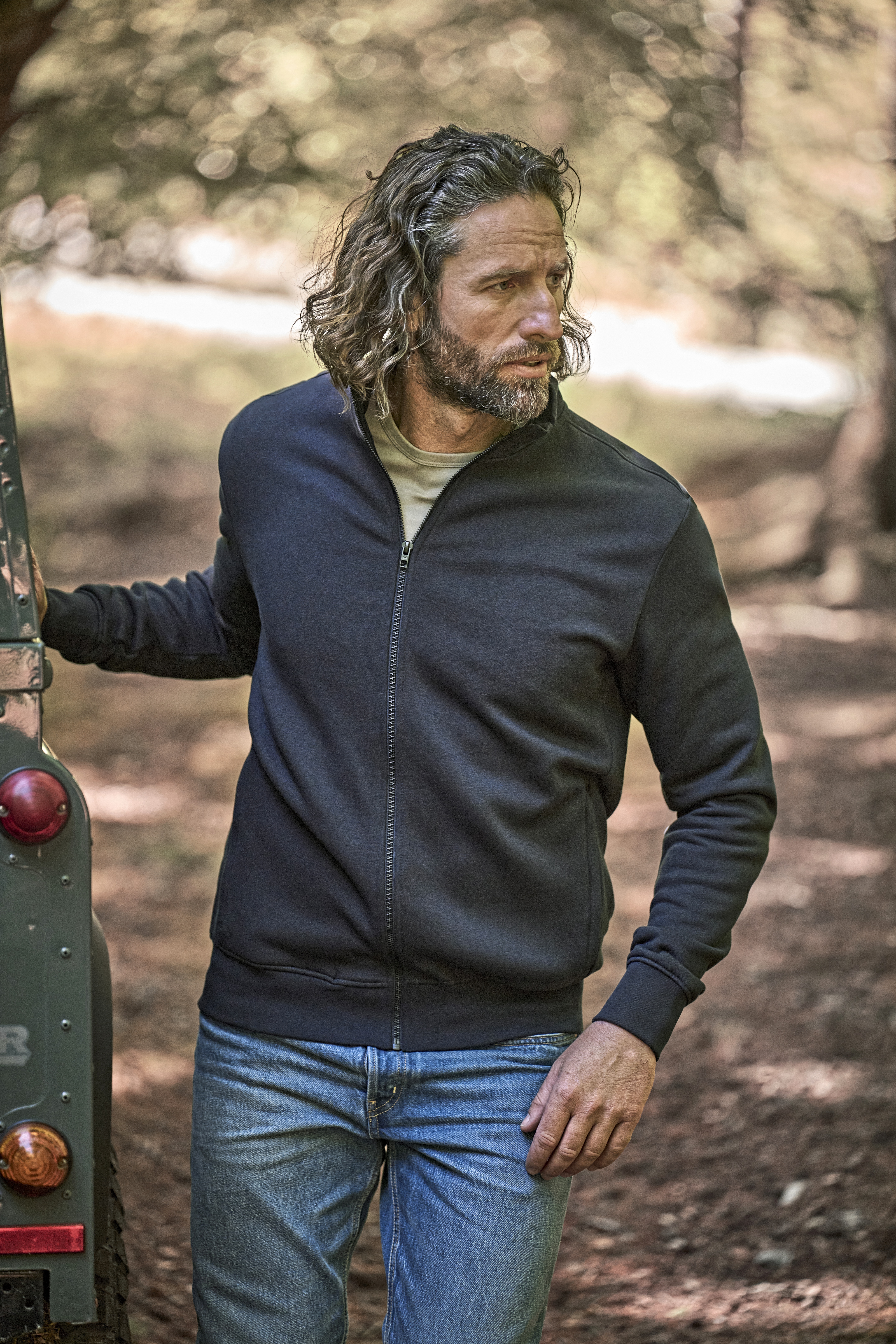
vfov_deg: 15.2
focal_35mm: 135
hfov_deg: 10.2
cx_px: 448
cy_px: 672
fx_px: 5040
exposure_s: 1/800
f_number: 2.8
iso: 2000
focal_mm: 135
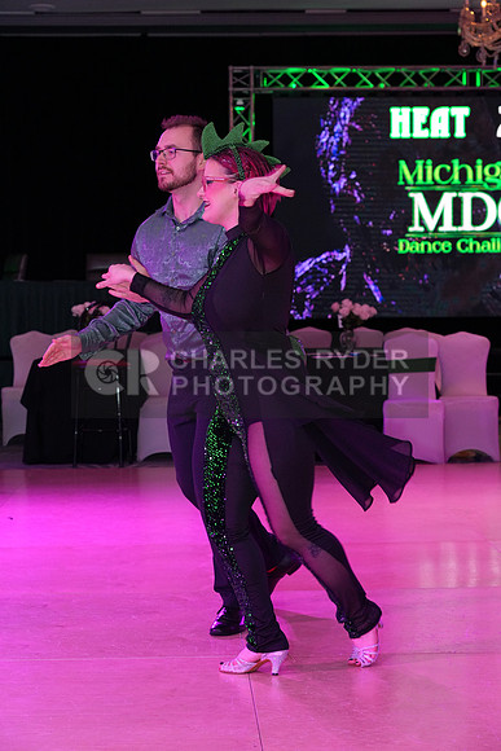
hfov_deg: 17.7
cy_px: 376
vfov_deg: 26.3
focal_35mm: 77
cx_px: 250
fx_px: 1606
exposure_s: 1/250
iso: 2500
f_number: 6.3
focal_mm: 77
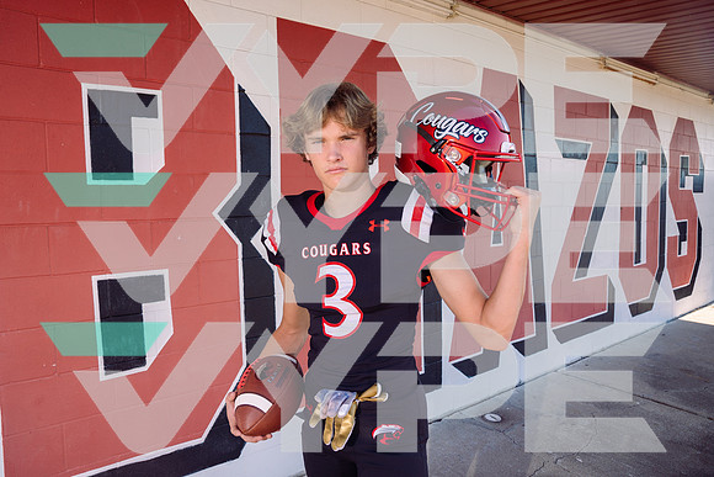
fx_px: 516
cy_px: 238
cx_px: 357
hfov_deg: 69.4
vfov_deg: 49.6
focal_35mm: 26
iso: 100
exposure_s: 1/250
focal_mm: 26
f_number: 5.6
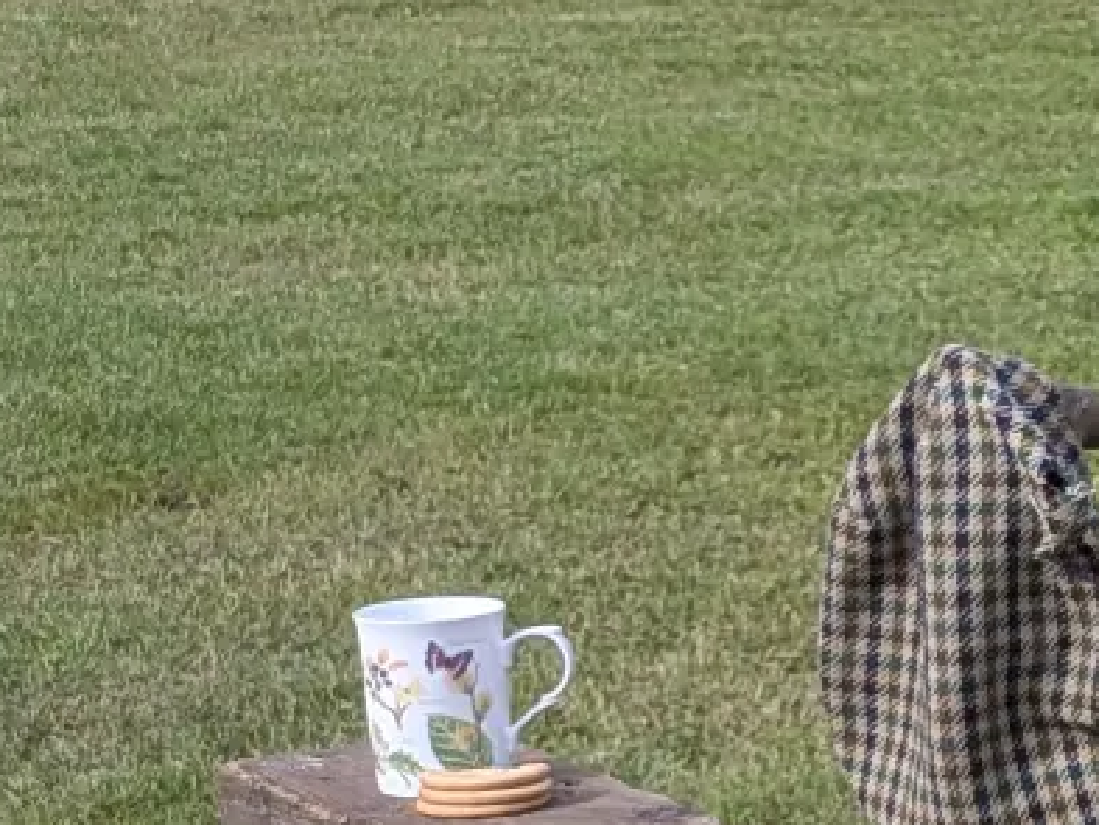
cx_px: 2768
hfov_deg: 12.2
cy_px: 878
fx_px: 3874
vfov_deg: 12.0
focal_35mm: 122
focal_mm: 4.53
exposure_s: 1/603
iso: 22
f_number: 1.7
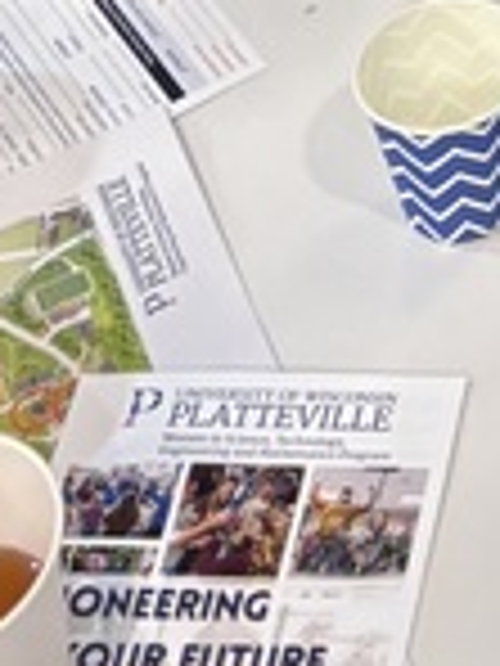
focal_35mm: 180
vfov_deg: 9.0
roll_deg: +4.3
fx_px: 3467
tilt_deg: -26.1
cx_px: 905
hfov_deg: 8.0
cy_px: -1296
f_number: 1.6
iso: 200
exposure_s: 1/60
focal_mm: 5.96
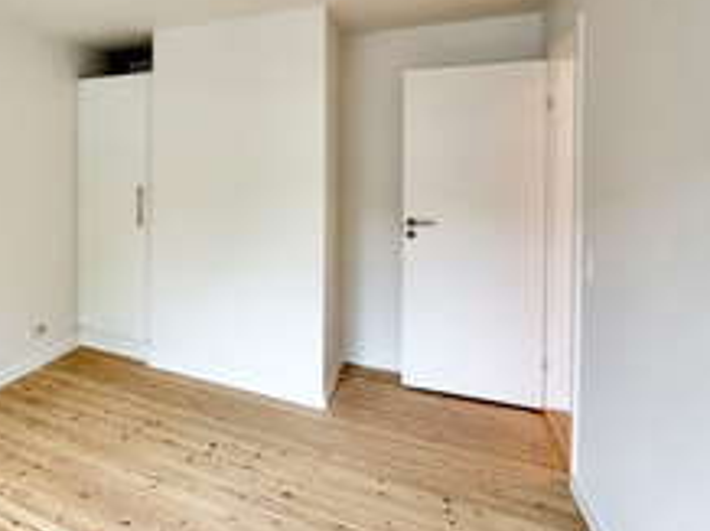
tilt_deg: +0.0
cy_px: 169
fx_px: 492
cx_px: 138
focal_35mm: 24
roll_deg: +0.9
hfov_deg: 65.0
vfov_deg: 55.3
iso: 320
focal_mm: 2.22
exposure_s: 1/100
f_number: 2.2
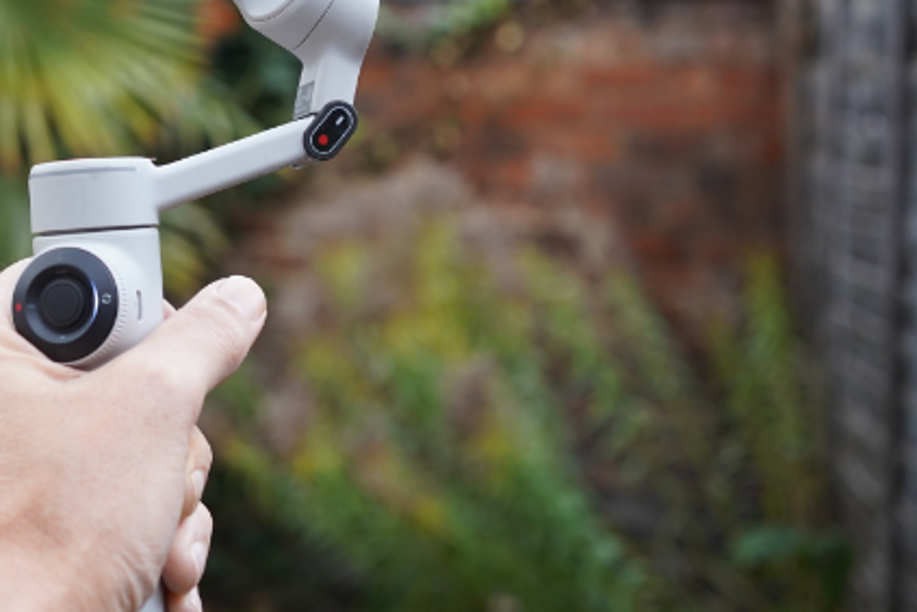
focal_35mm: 72
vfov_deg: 18.7
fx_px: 1834
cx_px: 80
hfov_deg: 27.0
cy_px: 124
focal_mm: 35
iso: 320
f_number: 4
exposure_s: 1/160
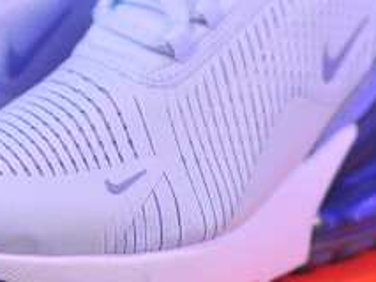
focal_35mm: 270
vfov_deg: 5.5
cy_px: -68
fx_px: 2934
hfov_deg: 7.3
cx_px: 34
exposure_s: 1/320
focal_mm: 50
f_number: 2.2
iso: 250
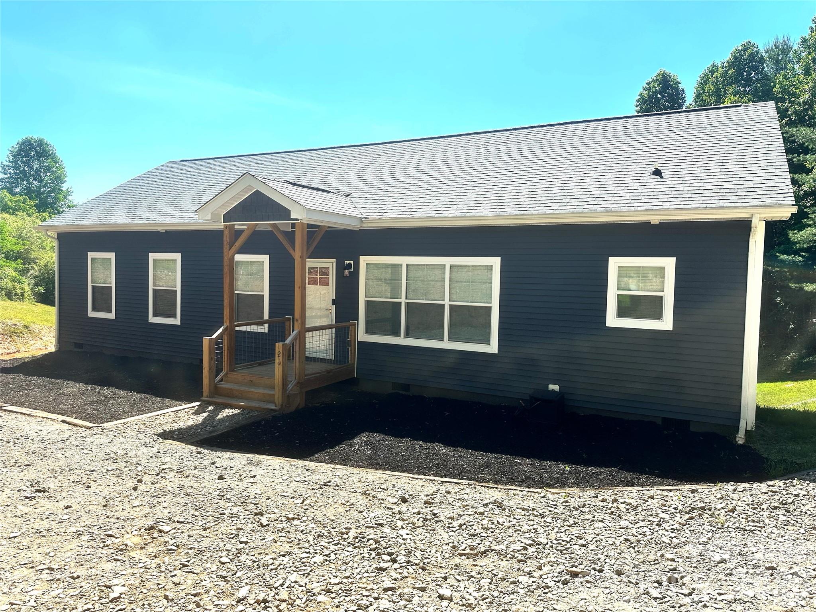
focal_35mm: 24
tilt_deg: -2.3
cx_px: 408
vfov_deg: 56.8
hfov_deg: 71.6
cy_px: 306
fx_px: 566
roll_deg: -2.6
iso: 80
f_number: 1.78
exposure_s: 1/3861
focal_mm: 6.86
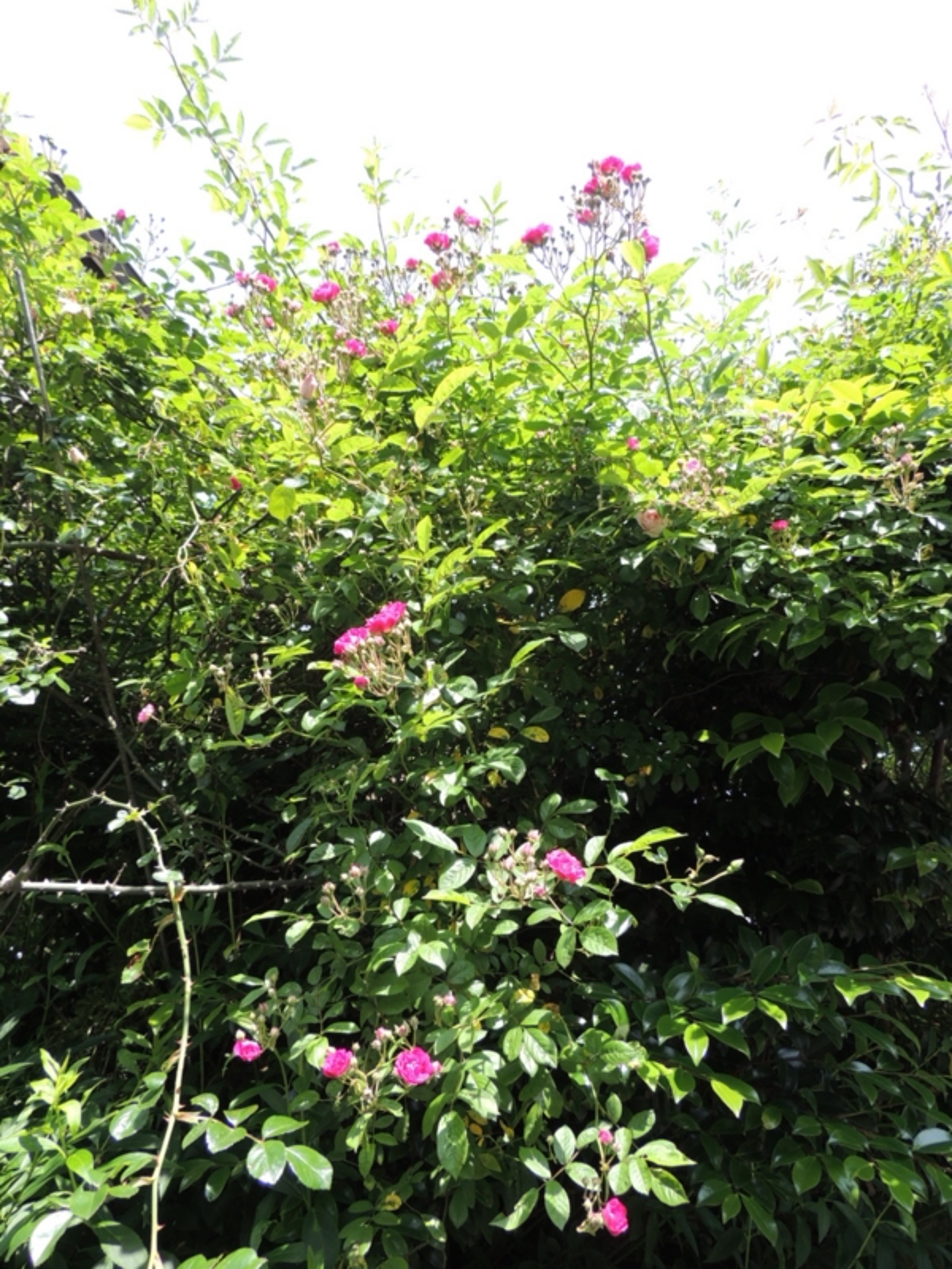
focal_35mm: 24
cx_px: 476
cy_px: 634
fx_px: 880
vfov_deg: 71.6
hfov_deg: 56.8
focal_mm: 4.3
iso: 100
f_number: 3
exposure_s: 1/320
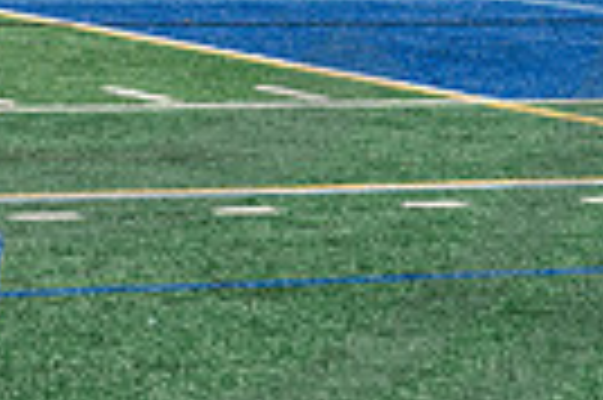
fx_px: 4065
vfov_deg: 5.6
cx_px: 14
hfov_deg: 8.4
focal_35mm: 243
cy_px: -196
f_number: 5.6
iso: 640
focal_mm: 56
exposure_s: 1/2500
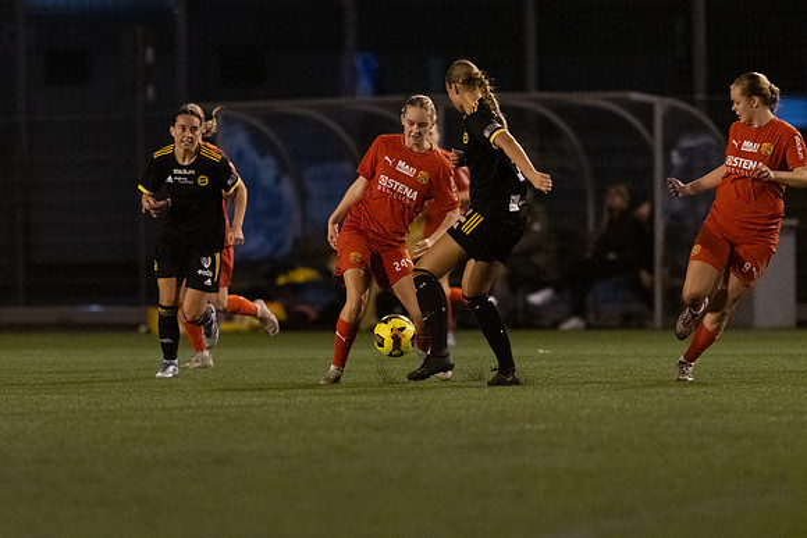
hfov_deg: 4.6
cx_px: 404
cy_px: 269
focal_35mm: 451
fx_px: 10113
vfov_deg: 3.0
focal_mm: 300
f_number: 3.2
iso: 8000
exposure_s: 1/640
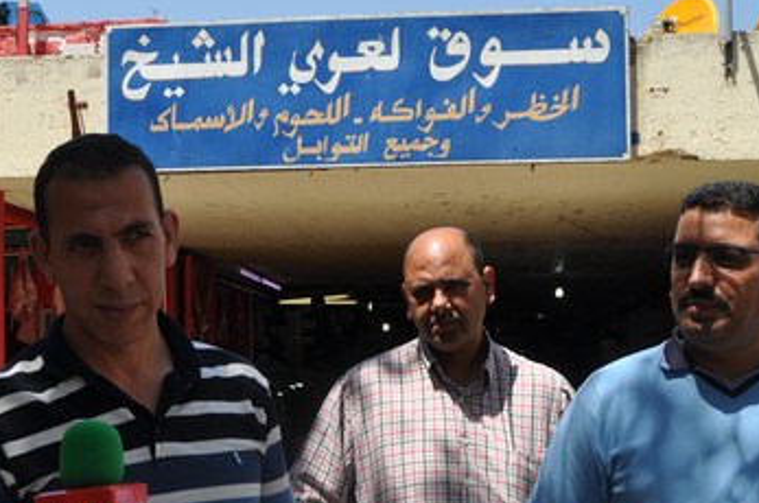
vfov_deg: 18.8
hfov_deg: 28.0
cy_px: 301
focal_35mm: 72
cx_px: 293
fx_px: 1515
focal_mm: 26
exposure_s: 1/320
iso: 200
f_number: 9
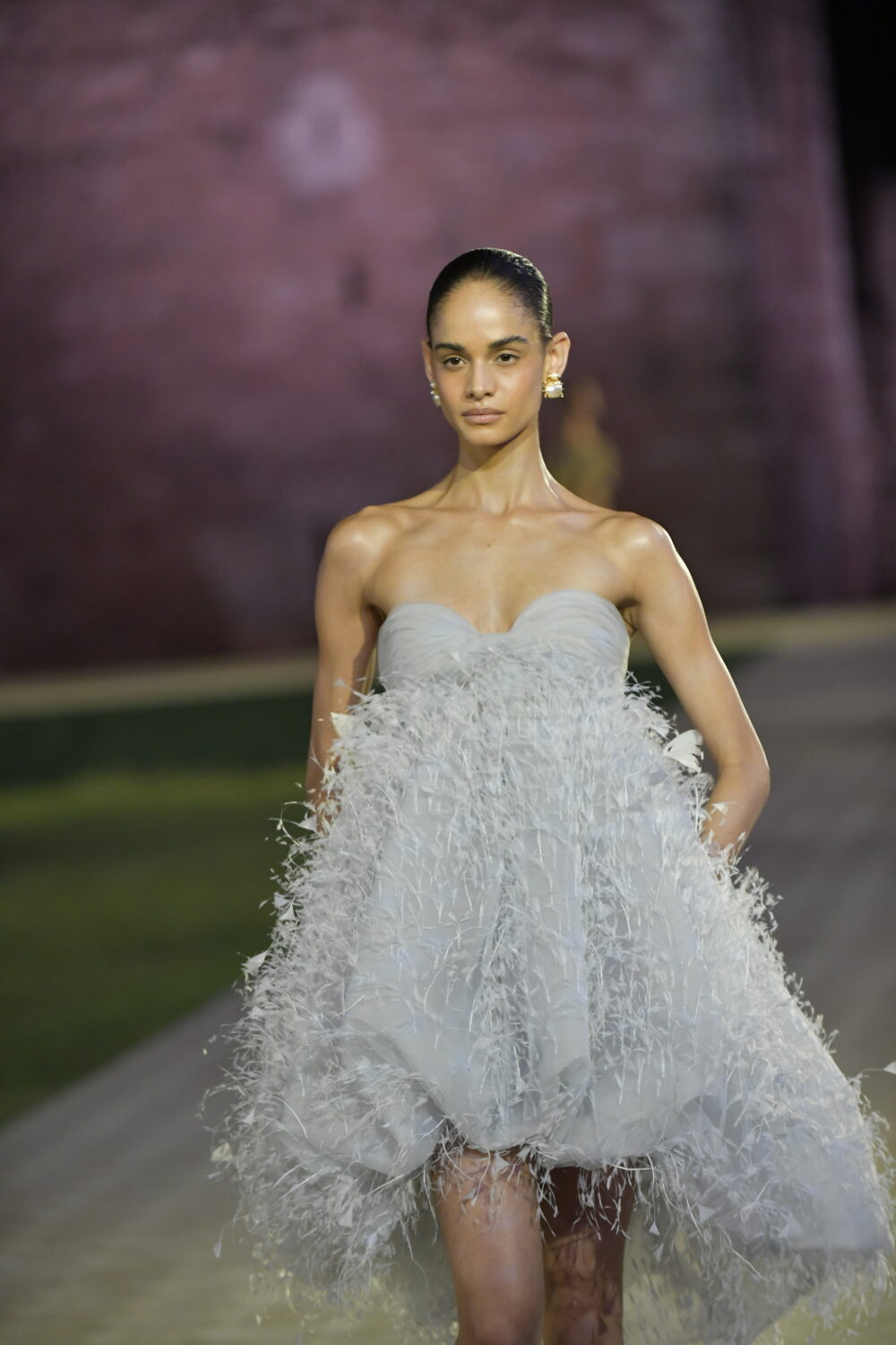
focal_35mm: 155
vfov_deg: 13.2
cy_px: 672
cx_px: 448
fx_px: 5786
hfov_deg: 8.9
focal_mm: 155
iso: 3200
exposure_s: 1/500
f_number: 3.5
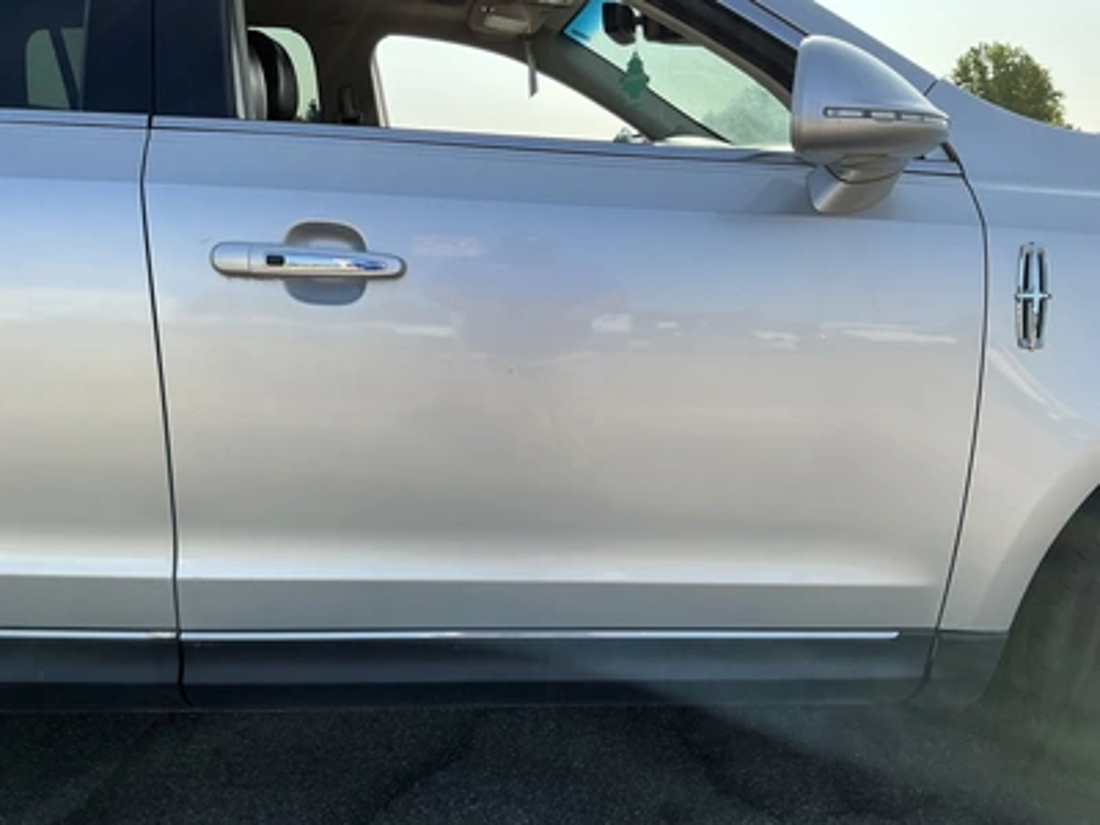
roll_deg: +0.9
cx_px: 550
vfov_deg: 49.7
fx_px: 890
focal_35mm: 28
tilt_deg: -13.7
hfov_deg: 63.4
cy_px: 412
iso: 25
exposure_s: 1/1015
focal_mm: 3
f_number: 1.8
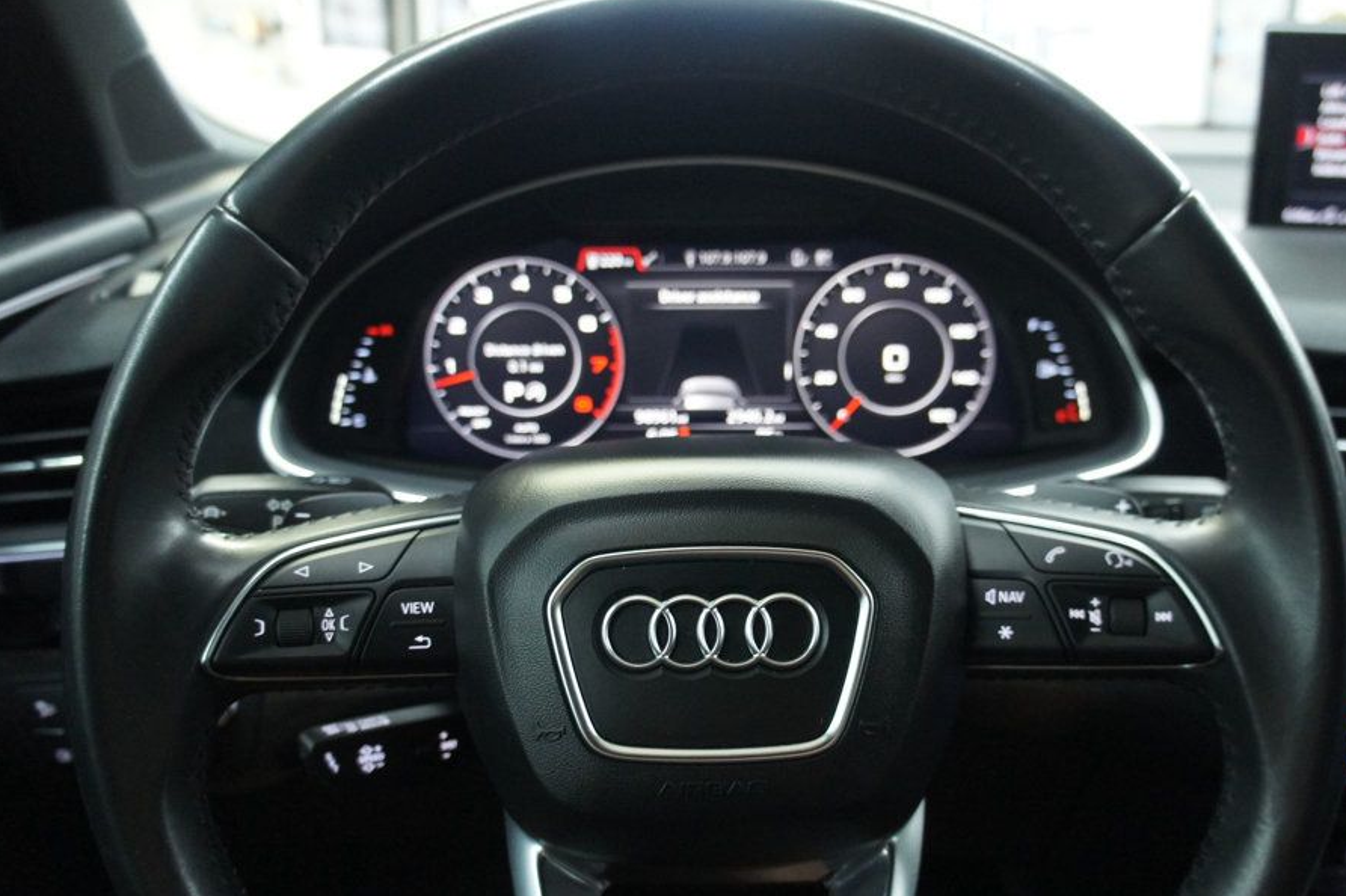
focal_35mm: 31
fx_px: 1159
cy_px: 484
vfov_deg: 42.3
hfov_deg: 60.3
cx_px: 715
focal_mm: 18
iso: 1600
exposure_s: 1/20
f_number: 3.5
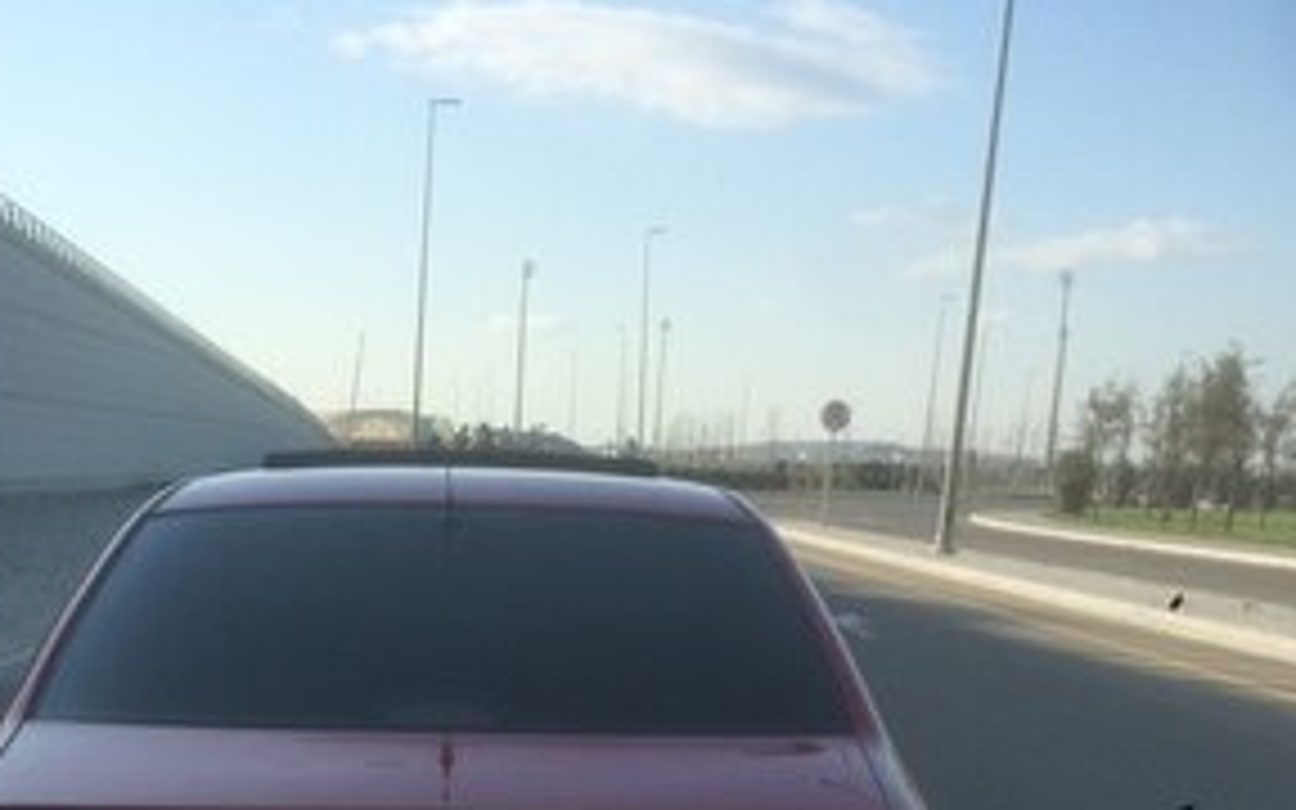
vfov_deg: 22.1
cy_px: 1035
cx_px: 482
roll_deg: -3.1
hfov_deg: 37.9
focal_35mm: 53
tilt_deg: -22.7
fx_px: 1872
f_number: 2.2
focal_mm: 4.15
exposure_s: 1/1244
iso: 32
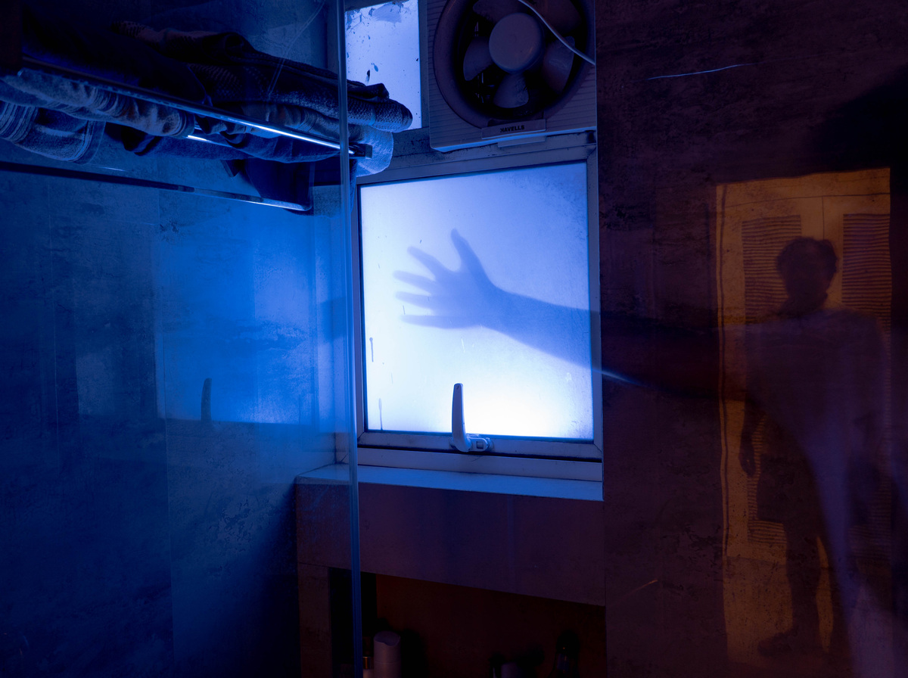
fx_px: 932
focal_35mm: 36
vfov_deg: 40.0
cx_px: 400
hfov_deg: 51.8
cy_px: 339
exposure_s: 2.5
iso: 100
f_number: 5
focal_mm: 22
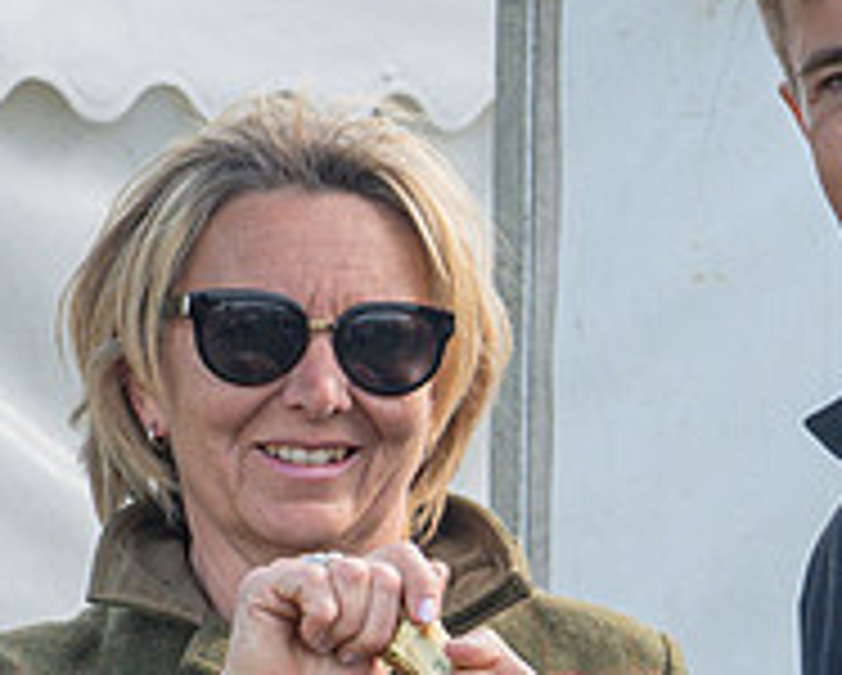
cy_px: 729
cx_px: 954
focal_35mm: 225
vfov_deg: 6.9
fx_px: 5613
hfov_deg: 8.5
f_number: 9
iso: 200
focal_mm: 38
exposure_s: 1/60
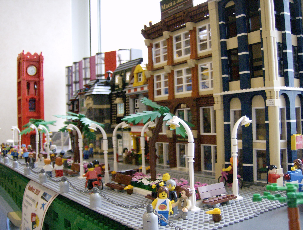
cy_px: 115
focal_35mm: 36
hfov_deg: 51.1
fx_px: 317
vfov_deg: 40.0
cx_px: 152
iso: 200
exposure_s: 1/42.2
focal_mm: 6
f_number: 2.8
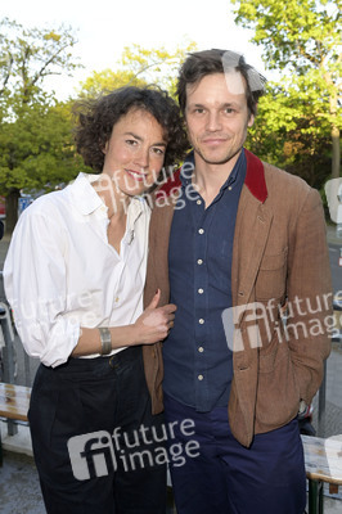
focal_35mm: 34
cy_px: 257
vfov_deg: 55.8
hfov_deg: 38.8
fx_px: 485
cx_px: 171
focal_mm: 34
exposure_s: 1/250
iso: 640
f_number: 5.6
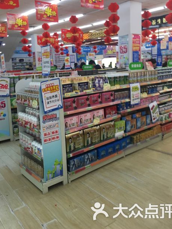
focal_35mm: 33
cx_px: 86
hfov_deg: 42.9
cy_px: 100
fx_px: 219
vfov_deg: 55.2
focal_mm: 4.15
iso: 50
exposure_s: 1/33
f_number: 2.2
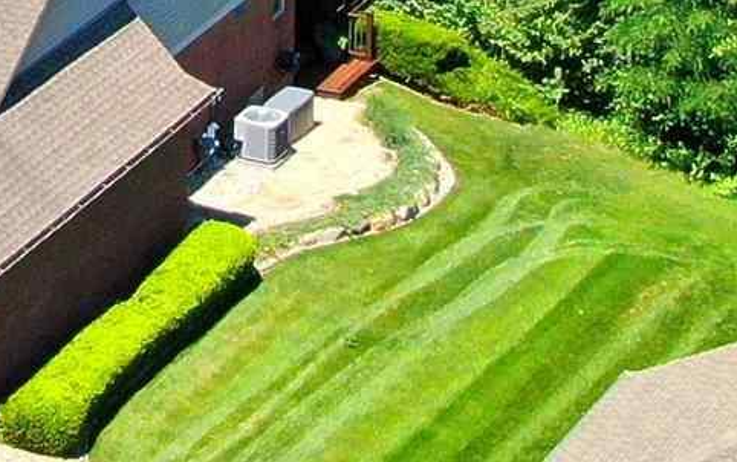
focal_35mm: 162
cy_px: -442
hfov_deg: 12.6
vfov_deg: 7.8
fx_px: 3256
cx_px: -165
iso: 100
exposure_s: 1/1000
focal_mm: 4.39
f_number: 2.8
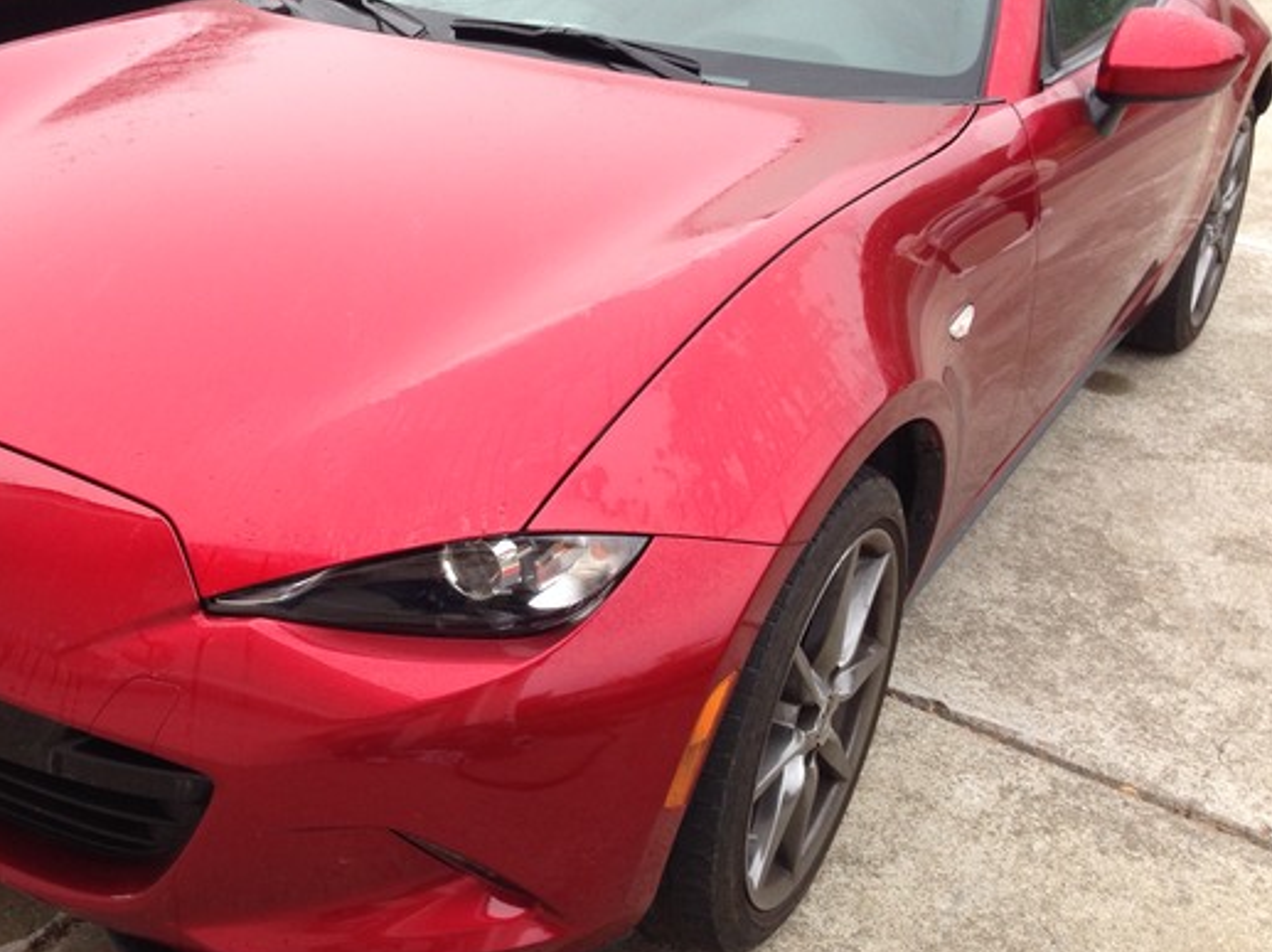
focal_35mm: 46
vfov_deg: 31.4
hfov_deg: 40.7
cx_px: 406
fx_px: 1689
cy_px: 406
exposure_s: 1/60
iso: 64
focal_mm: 4.12
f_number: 2.4
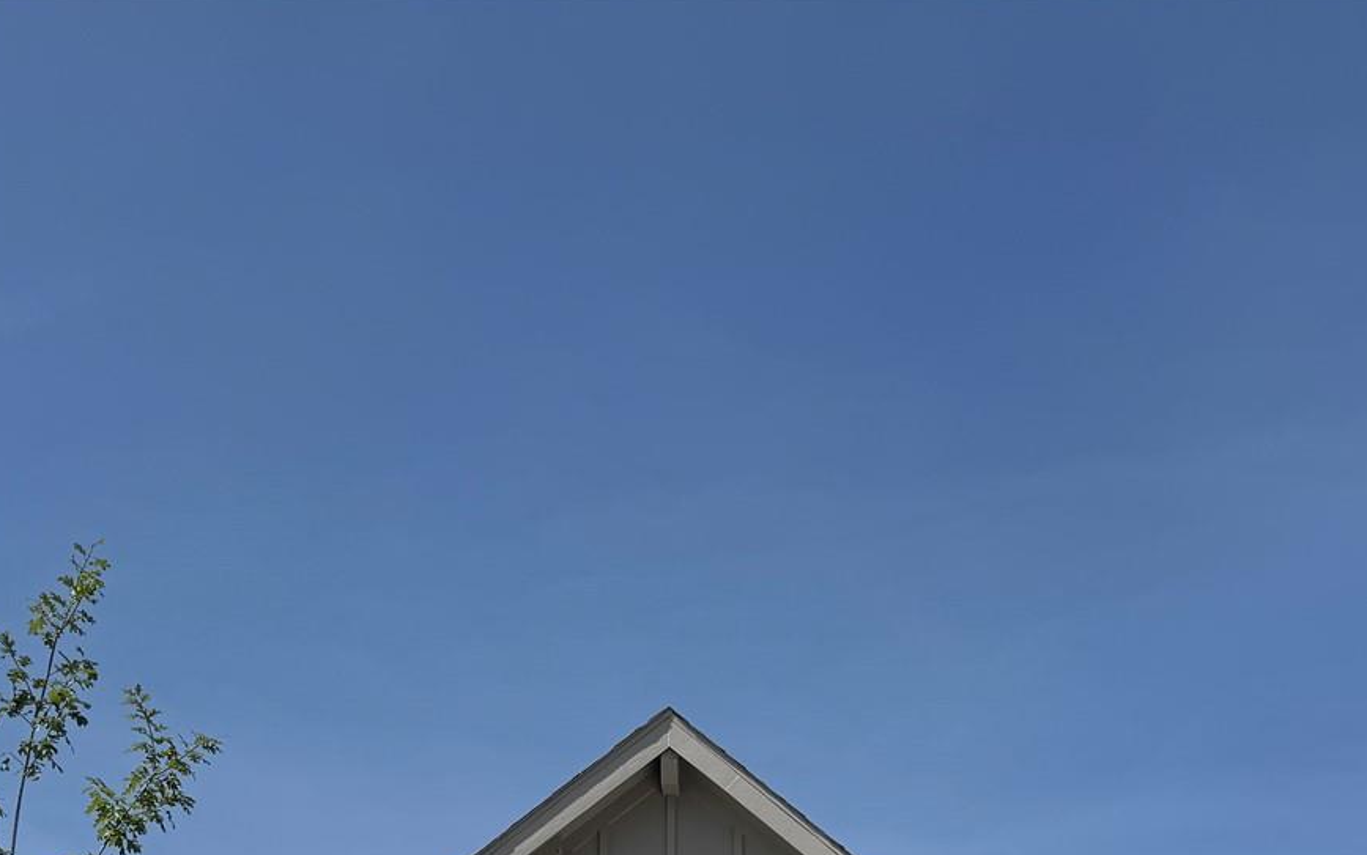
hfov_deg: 33.9
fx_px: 2236
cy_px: 1200
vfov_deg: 19.5
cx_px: 836
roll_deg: -0.1
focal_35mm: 60
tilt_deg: +11.1
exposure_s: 1/7092
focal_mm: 6.76
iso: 80
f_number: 1.78
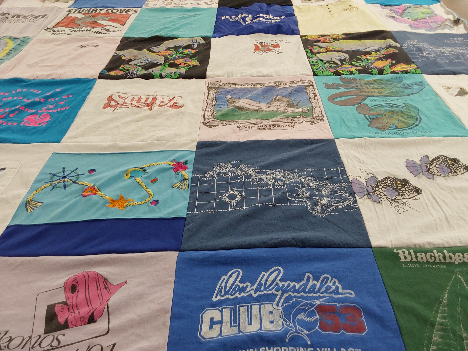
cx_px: 234
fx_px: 379
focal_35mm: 28
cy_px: 176
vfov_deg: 49.7
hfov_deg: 63.4
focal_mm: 2.91
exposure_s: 1/60
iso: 100
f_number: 1.9
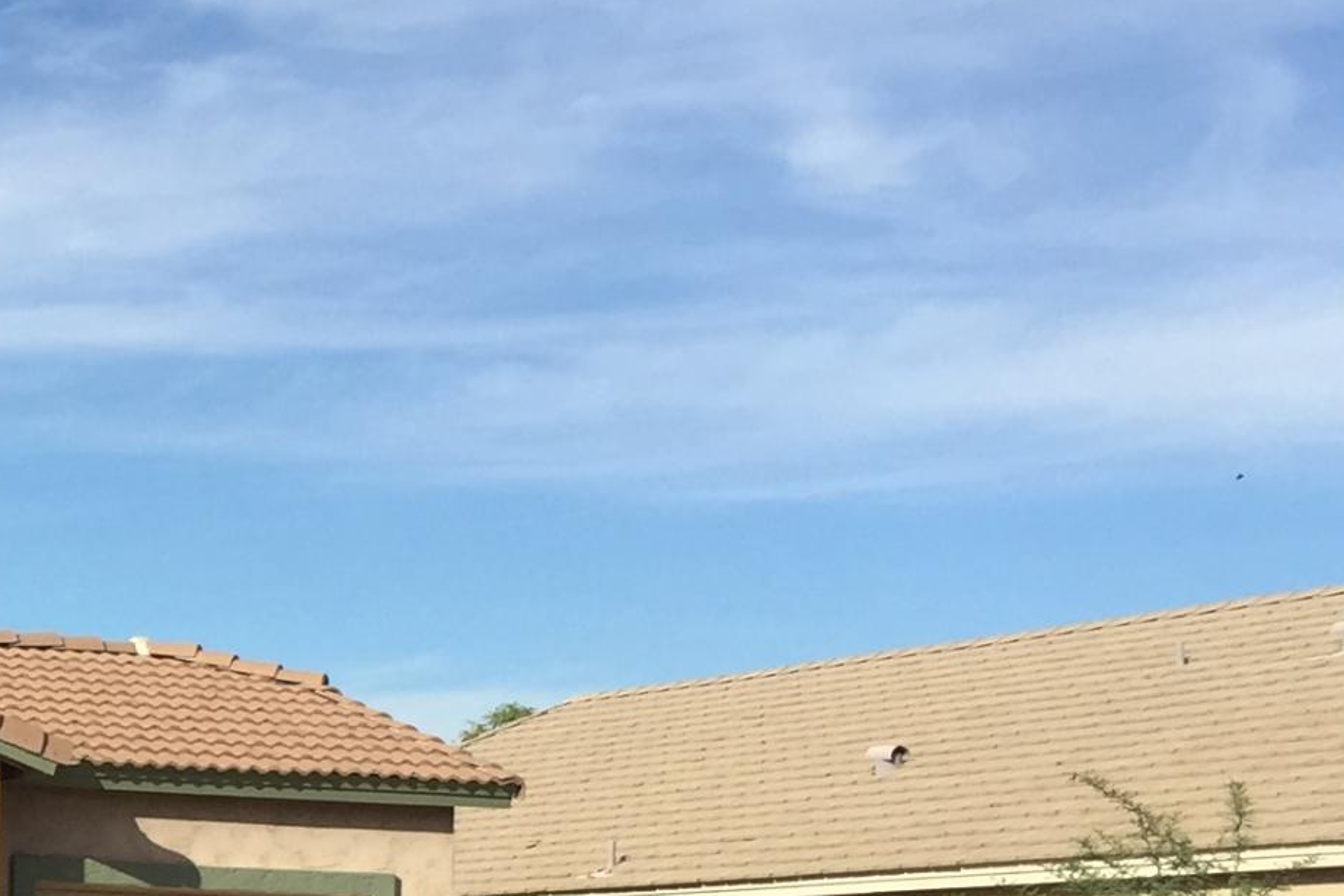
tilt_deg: +1.5
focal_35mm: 98
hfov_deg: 18.6
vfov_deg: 13.8
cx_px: -628
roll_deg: -2.2
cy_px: 908
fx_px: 3660
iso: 32
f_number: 2.2
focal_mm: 4.15
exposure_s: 1/1883
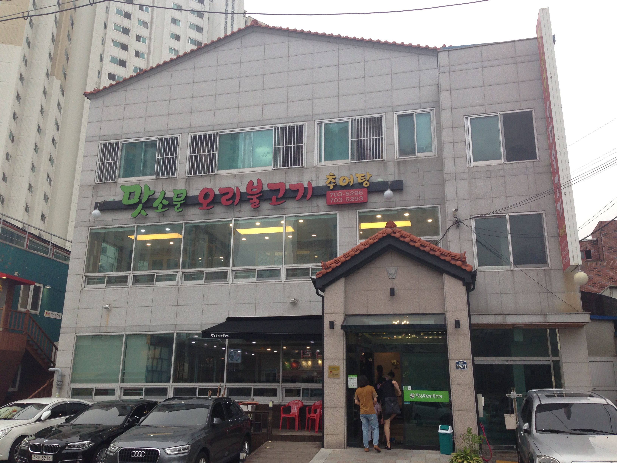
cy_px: 232
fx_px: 588
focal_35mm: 33
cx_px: 308
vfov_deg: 42.9
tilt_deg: +16.3
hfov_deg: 55.4
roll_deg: -2.8
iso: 64
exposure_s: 1/120
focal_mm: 4.12
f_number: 2.4
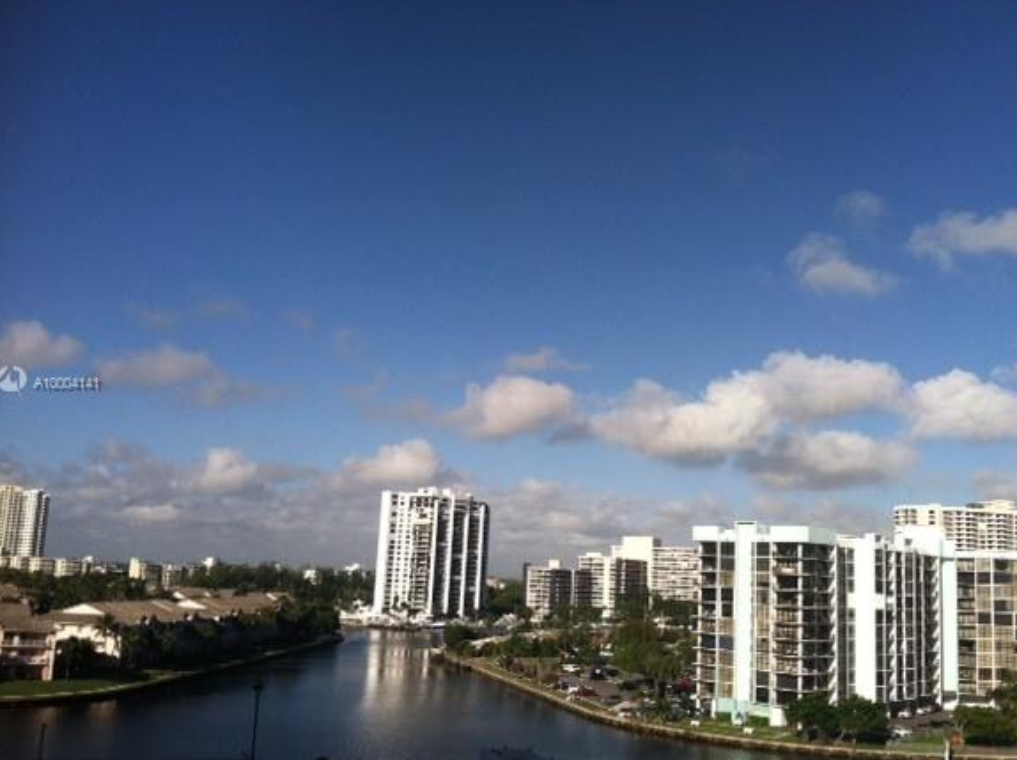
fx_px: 1144
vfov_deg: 36.7
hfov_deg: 47.8
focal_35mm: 39
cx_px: 558
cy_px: 384
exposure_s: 1/2000
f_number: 2.8
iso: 80
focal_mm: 3.85
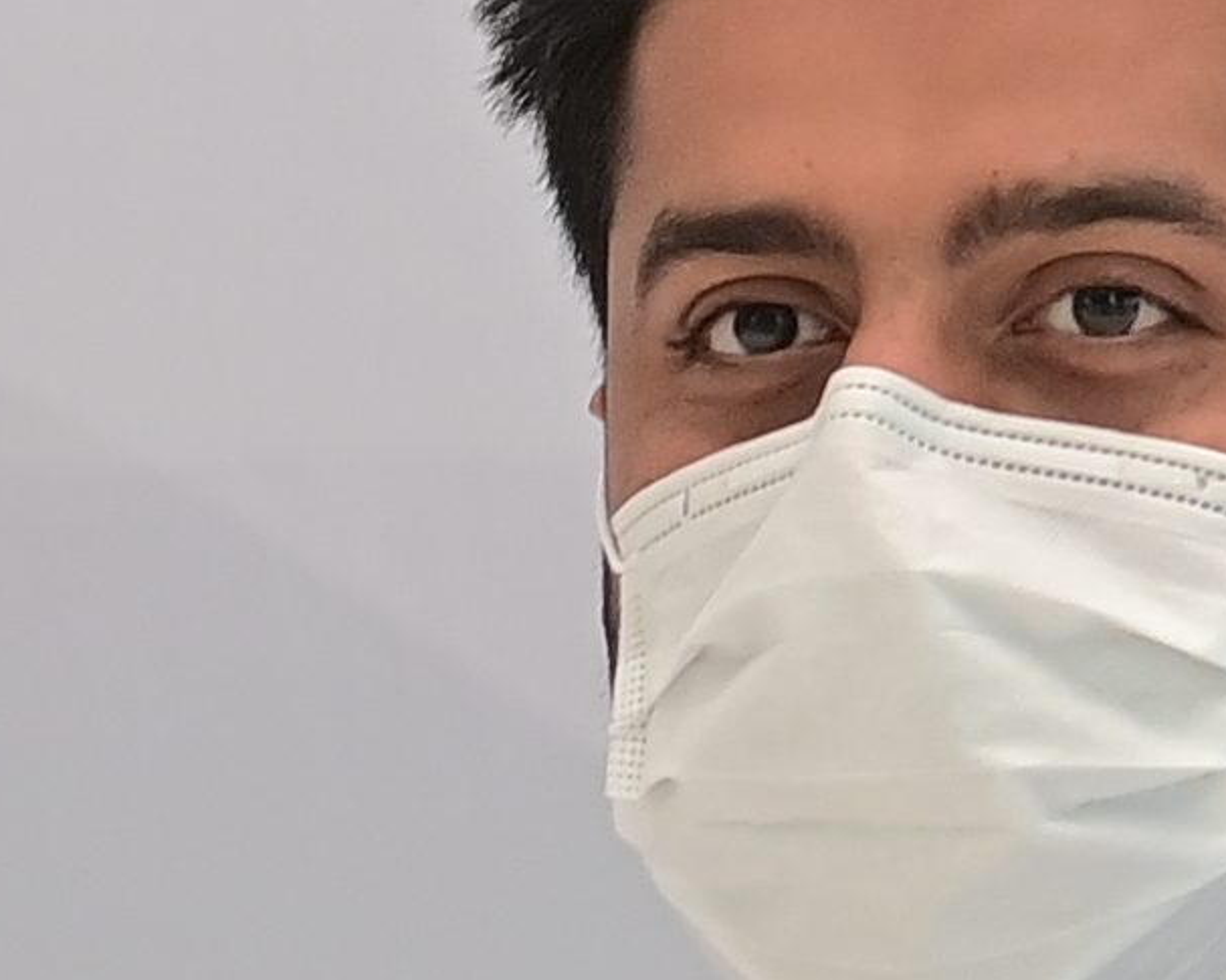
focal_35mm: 603
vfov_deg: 2.6
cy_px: 1455
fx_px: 21869
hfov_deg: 3.2
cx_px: -994
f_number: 3.5
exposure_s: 1/100
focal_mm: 70
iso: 1000
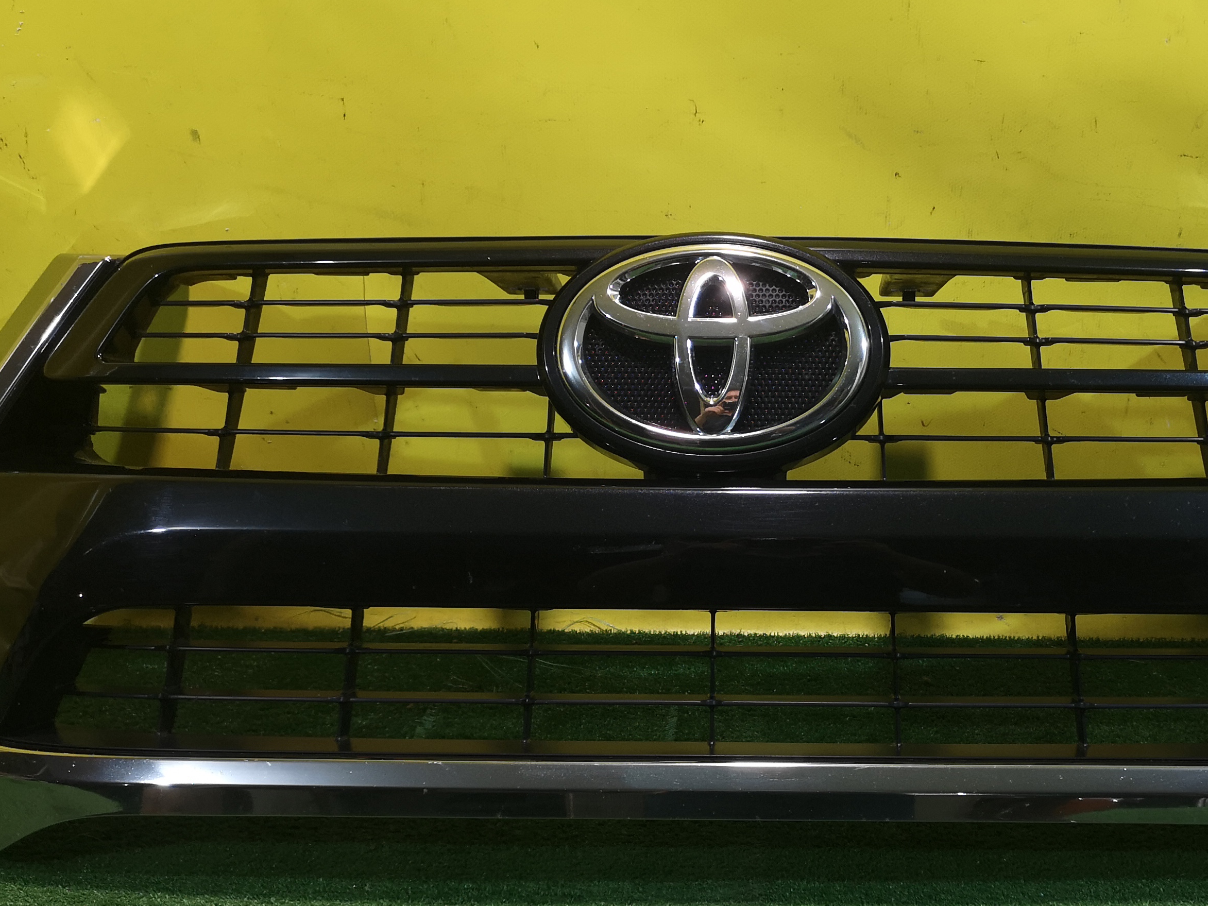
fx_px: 1466
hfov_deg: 44.4
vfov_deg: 34.2
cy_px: 541
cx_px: 756
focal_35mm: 42
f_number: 1.8
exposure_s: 1/100
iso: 160
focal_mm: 5.58
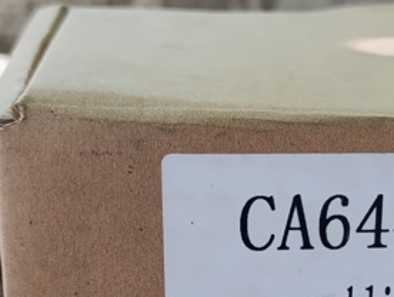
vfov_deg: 26.6
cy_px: 271
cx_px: 345
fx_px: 604
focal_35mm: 53
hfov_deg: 34.4
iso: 400
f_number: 1.6
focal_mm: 6.14
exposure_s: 1/100
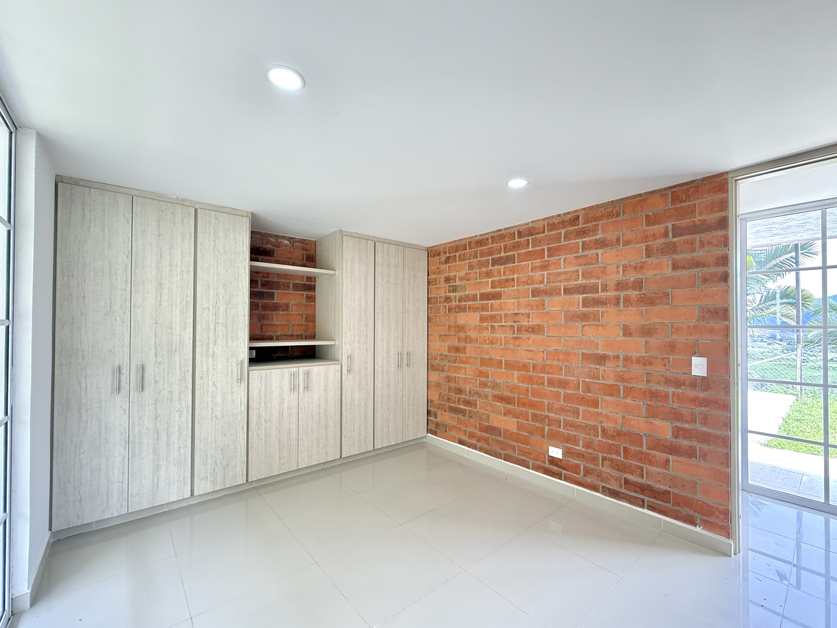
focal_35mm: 15
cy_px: 322
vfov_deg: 81.7
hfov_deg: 98.1
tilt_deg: +0.7
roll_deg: +0.0
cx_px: 435
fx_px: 363
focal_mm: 2.22
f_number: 2.2
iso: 250
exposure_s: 1/99
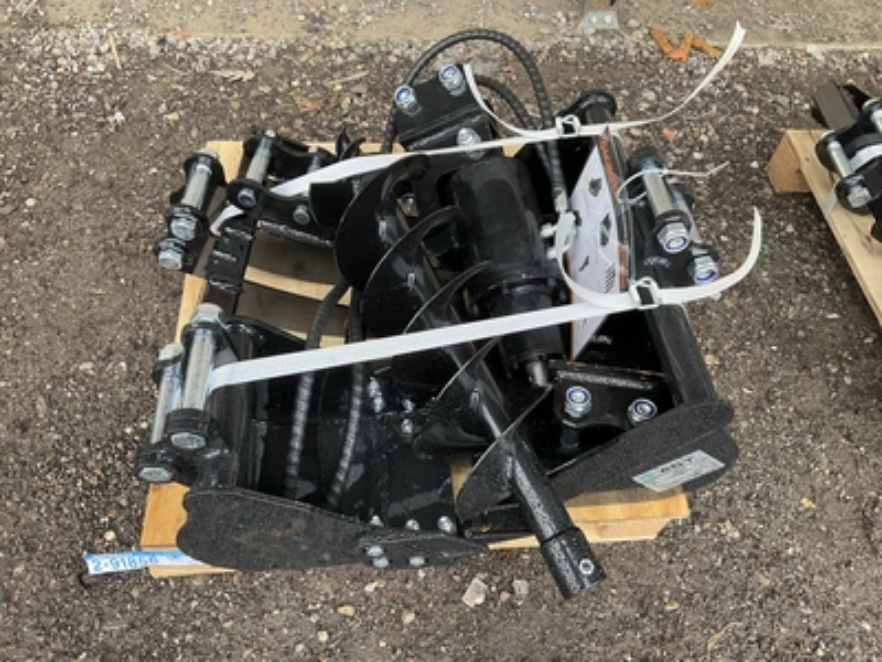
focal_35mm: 29
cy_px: 331
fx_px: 739
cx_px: 441
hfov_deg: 61.7
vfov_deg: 48.2
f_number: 1.8
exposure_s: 1/122
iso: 64
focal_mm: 3
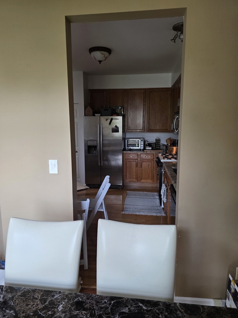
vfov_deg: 73.9
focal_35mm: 23
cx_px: 119
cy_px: 159
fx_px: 211
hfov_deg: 58.9
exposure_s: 1/120
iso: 200
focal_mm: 6.3
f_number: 1.7
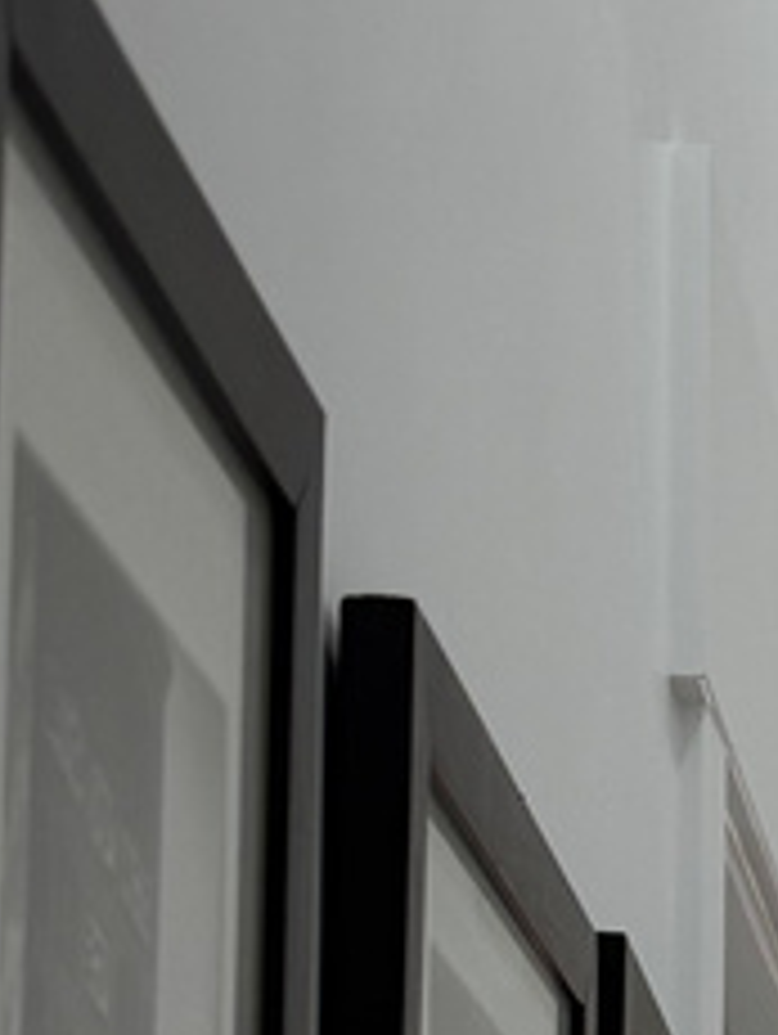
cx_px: 1799
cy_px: 1530
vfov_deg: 11.8
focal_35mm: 160
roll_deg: -1.0
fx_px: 4786
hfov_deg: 8.6
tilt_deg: +2.9
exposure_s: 1/218
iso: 80
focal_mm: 6.76
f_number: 1.78
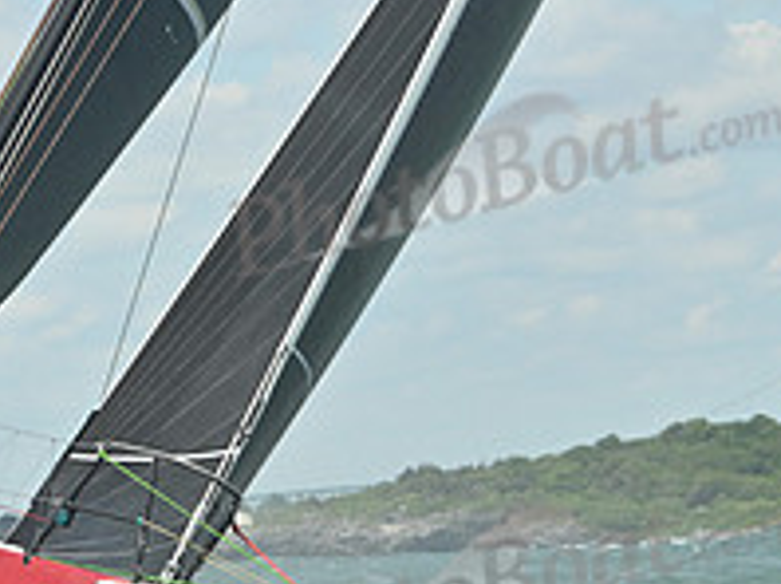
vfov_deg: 3.5
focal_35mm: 423
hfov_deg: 4.7
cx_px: 28
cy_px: 436
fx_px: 9532
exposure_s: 1/1250
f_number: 7.1
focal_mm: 150
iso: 250
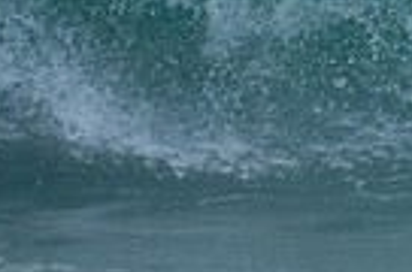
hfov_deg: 0.6
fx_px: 36628
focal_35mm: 3208
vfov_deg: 0.4
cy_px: -198
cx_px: 839
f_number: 5.6
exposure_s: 1/800
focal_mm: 500
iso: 220
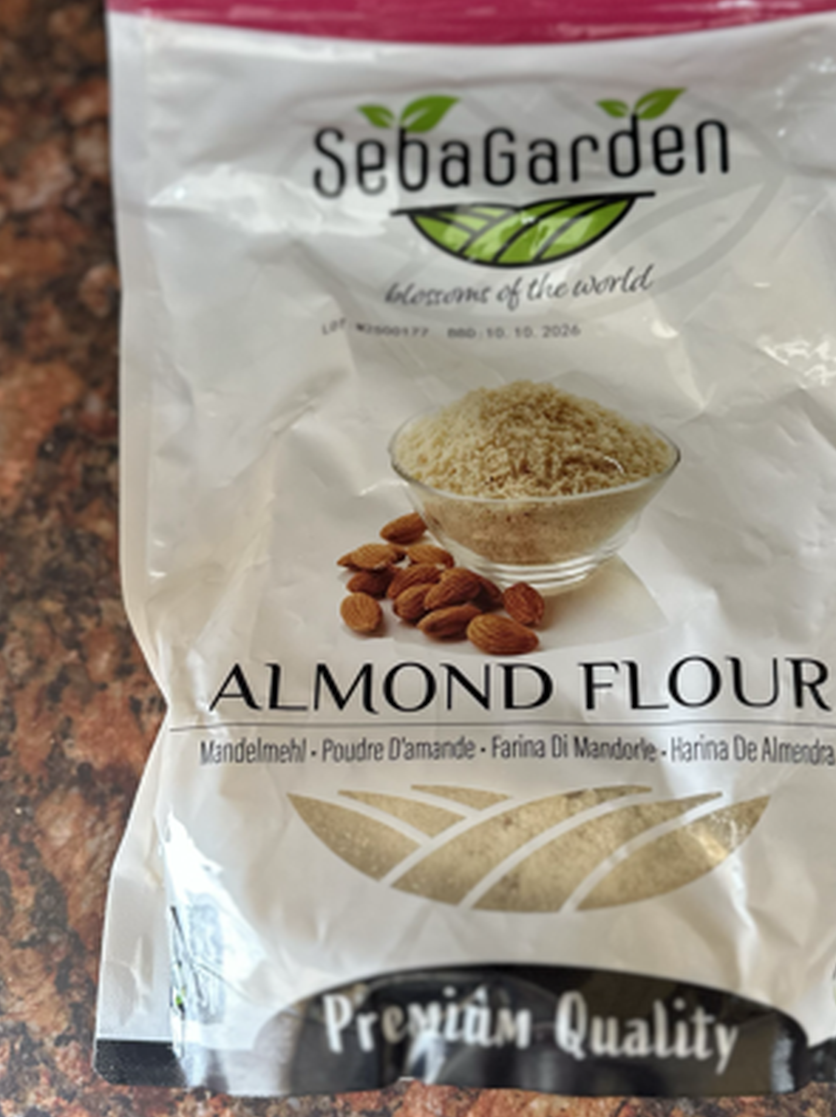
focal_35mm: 39
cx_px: 485
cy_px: 507
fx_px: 1257
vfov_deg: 47.8
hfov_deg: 36.7
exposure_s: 1/60
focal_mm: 6.86
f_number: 1.78
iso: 250
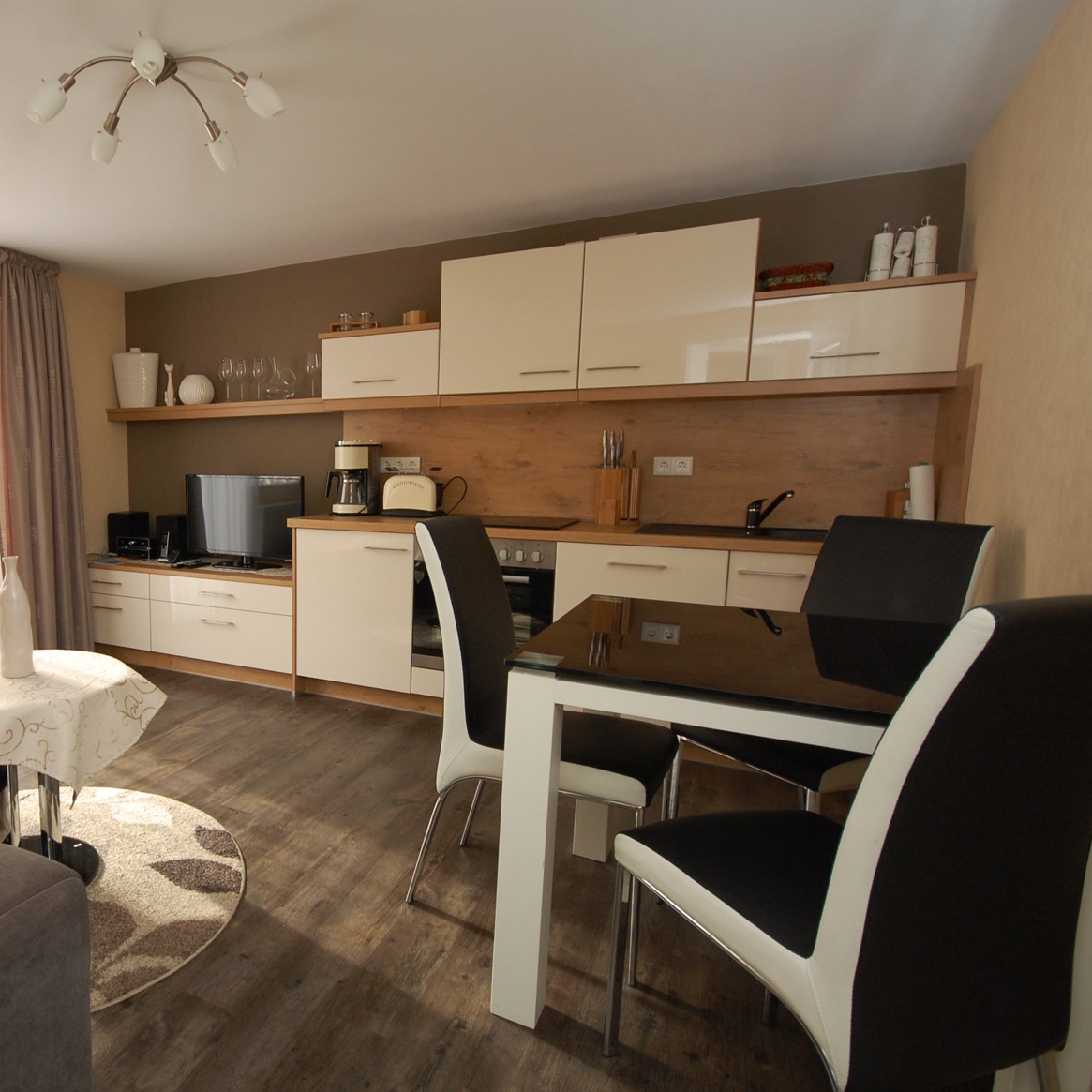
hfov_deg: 66.2
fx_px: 773
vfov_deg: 70.5
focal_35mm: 22
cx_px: 275
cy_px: 554
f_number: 4.2
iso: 400
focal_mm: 11
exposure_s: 1/80
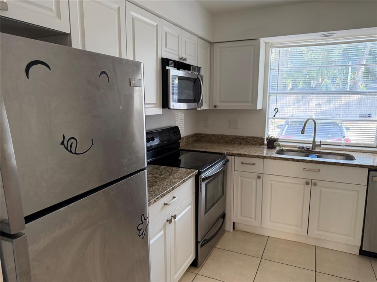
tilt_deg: -9.7
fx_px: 261
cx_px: 188
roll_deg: +0.4
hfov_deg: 71.6
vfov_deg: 56.8
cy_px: 141
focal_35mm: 24
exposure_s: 1/137
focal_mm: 6.76
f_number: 1.78
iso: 200
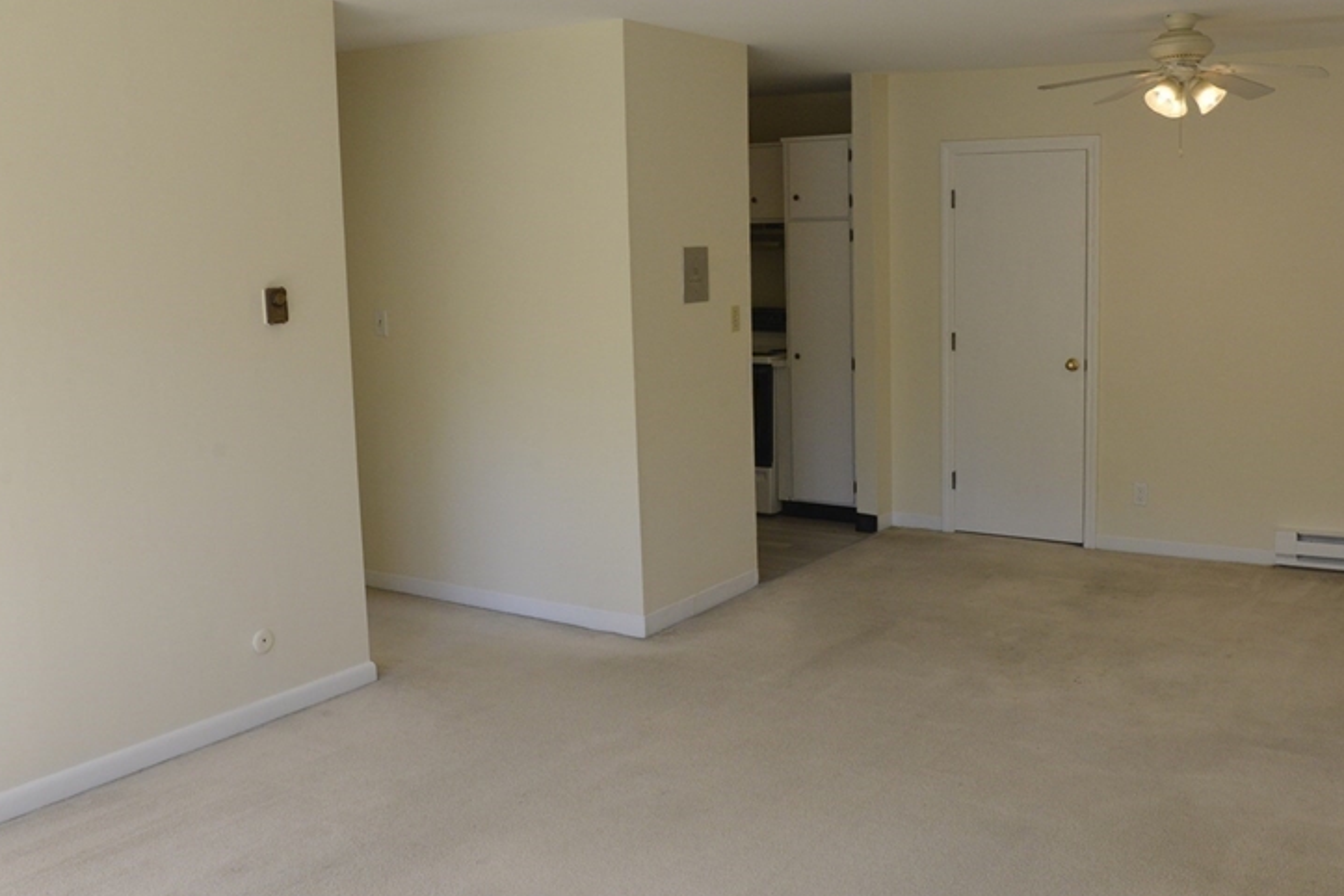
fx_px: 1269
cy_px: 384
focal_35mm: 34
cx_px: 842
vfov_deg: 38.8
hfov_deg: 55.1
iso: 2500
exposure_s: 1/400
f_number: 10
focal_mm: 24
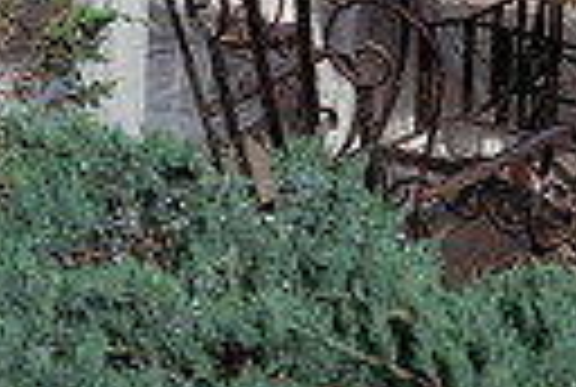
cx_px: 452
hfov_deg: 14.4
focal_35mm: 141
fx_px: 2261
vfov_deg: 9.5
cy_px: -221
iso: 160
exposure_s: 1/1250
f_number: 4
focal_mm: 29
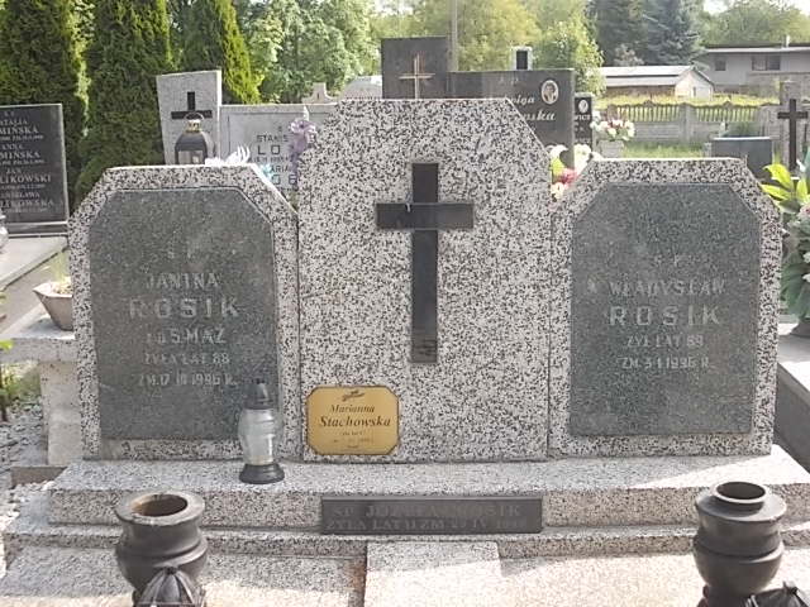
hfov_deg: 37.5
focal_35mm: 51
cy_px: 304
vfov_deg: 28.6
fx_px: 1193
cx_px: 405
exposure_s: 1/200
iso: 80
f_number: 3.6
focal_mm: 7.2
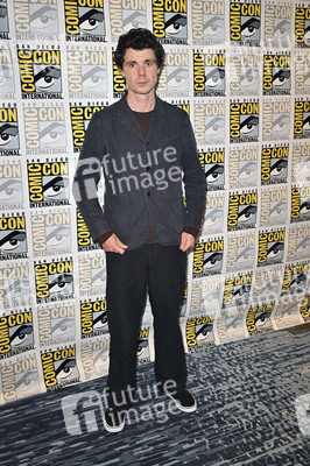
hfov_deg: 37.8
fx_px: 453
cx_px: 155
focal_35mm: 35
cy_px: 233
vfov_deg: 54.5
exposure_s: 1/250
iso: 1600
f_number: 4.5
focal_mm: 35
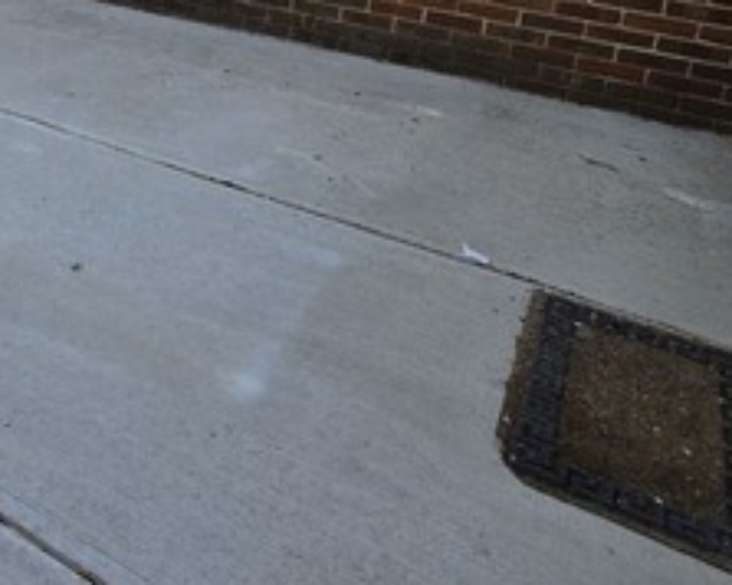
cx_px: -90
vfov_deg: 35.2
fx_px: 823
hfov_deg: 38.7
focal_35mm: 38
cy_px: -7
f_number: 1.9
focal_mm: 2.2
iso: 80
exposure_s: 1/2000
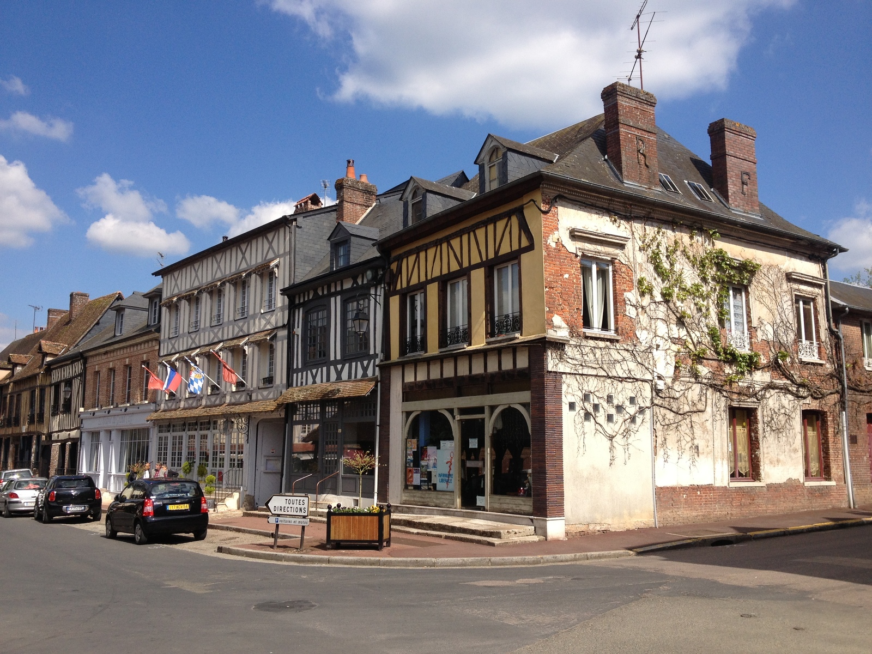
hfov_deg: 52.6
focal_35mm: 35
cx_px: 436
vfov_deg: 40.7
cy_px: 327
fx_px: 882
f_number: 2.4
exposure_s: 1/1905
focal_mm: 4.28
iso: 50
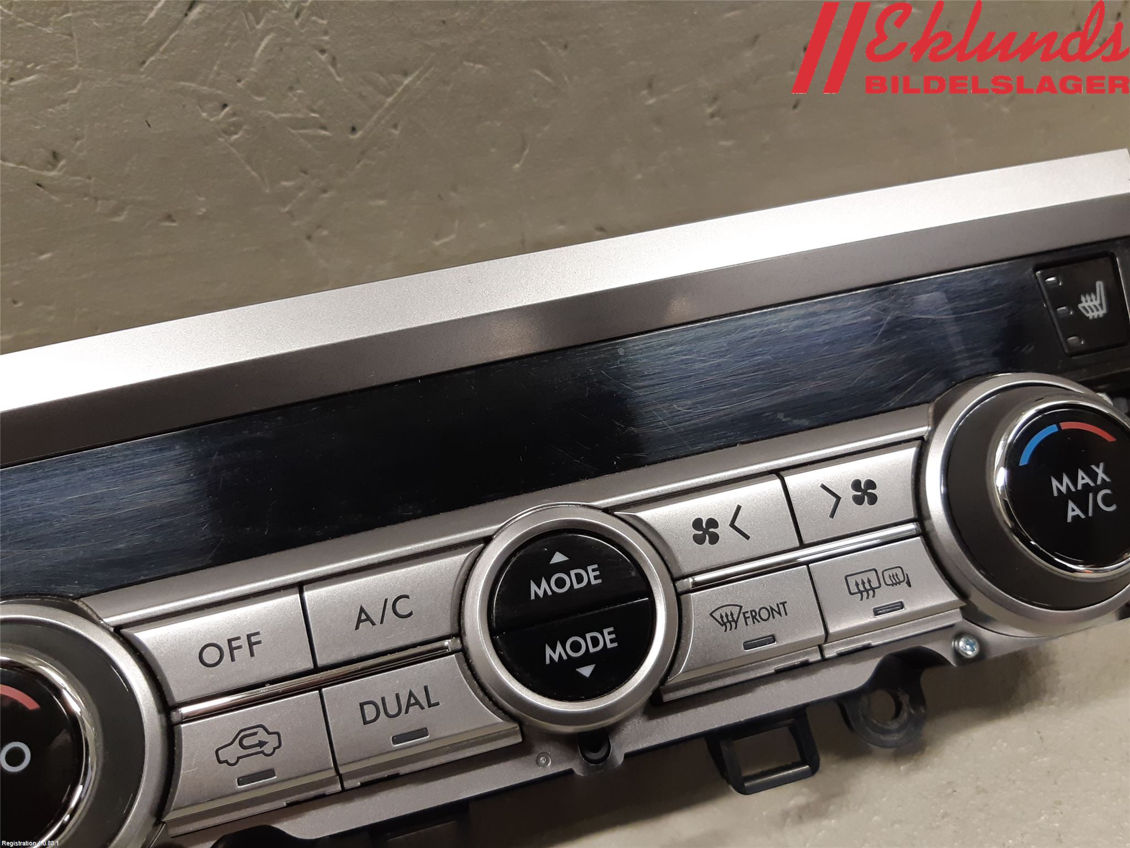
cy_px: 424
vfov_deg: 53.1
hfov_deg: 67.3
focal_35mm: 26
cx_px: 565
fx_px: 849
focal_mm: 3.93
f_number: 1.7
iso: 125
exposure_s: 1/50
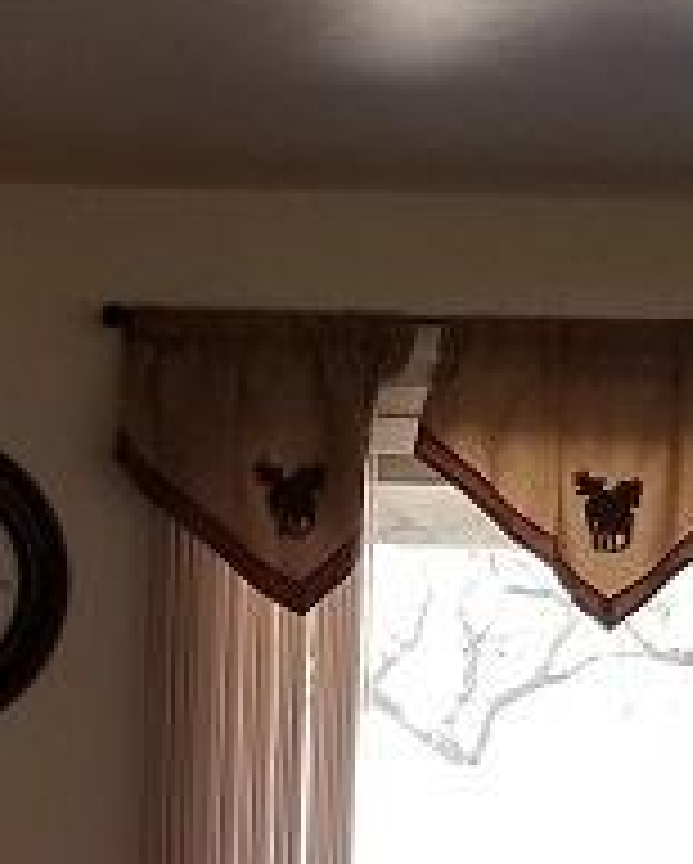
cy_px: 1022
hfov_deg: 11.4
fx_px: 3404
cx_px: -148
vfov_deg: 14.1
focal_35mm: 133
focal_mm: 4.25
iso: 64
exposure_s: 1/120
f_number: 1.7
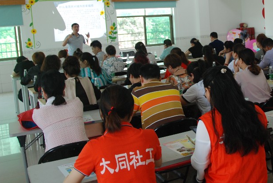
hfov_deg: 42.5
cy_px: 56
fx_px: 342
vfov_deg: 29.7
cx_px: 195
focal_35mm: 45
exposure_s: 1/50
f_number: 3.5
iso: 400
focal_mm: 18
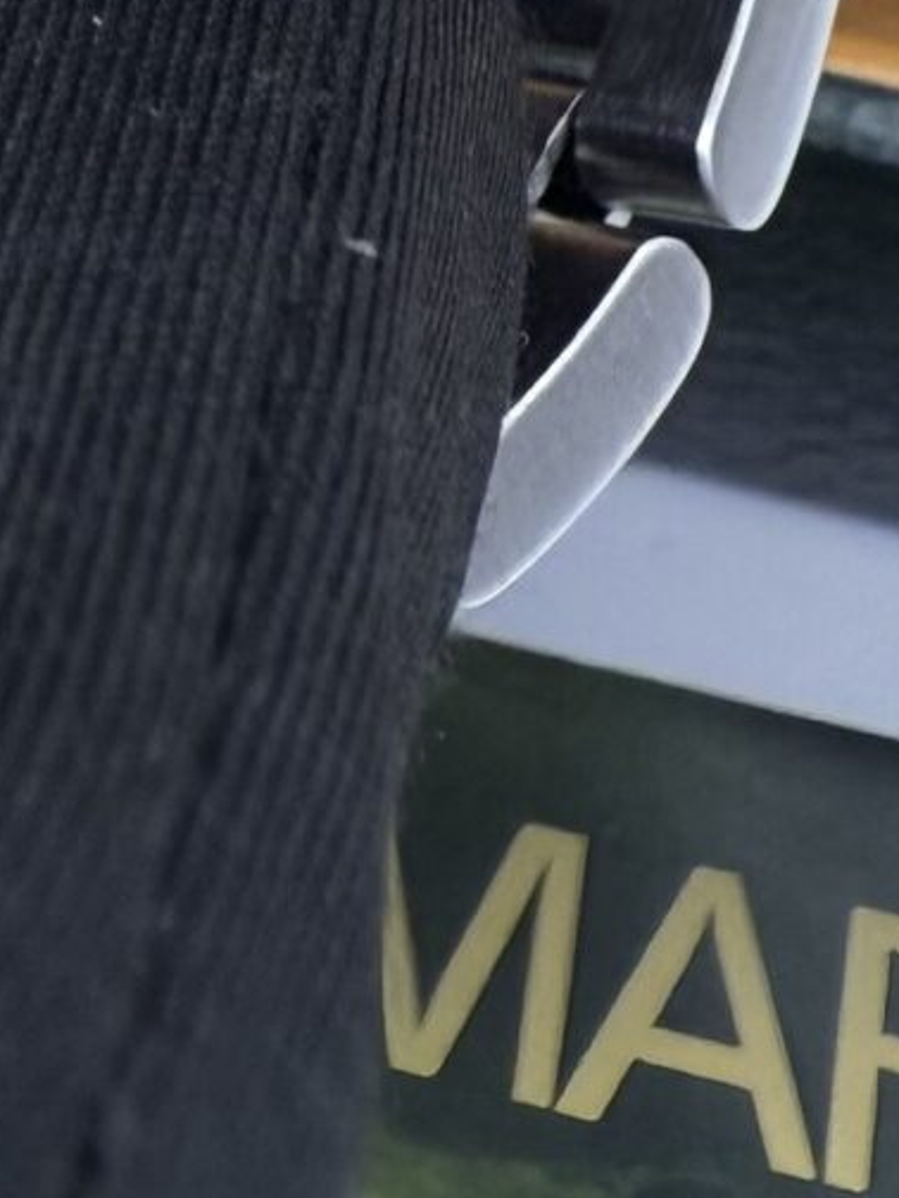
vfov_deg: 14.0
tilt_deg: -47.9
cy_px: -1063
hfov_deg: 11.8
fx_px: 4225
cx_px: -226
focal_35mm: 122
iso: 64
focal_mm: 2.22
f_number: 2.2
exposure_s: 1/137
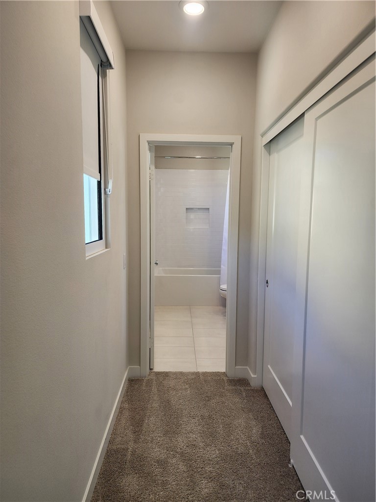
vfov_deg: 73.9
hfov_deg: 58.9
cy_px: 251
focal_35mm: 23
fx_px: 333
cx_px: 188
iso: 64
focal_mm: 6.4
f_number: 1.8
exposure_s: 1/120
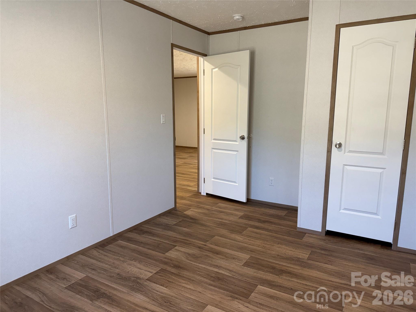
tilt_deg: -8.8
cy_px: 156
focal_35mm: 24
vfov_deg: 56.8
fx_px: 288
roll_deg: +0.2
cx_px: 208
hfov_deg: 71.6
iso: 160
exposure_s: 1/120
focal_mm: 6.76
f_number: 1.78
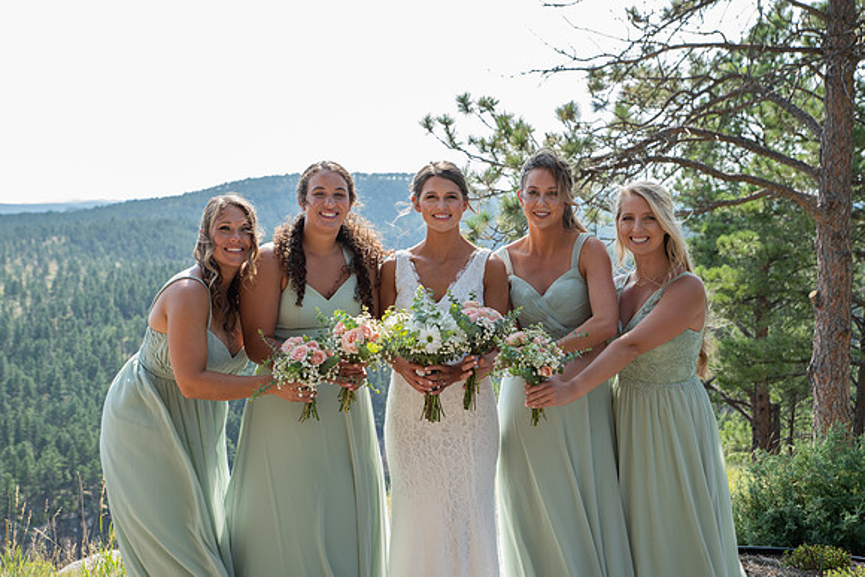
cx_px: 432
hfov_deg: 43.6
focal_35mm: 45
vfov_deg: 29.9
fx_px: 1081
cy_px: 288
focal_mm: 45
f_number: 4.5
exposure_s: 1/160
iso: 125
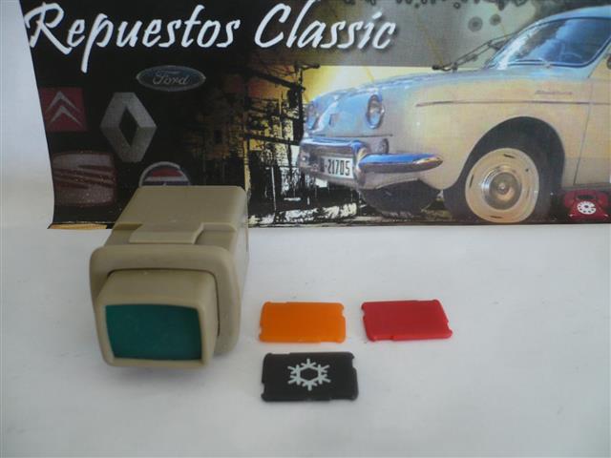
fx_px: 618
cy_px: 229
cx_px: 306
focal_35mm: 35
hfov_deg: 52.6
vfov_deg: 40.7
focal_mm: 5.8
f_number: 2.8
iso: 125
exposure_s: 1/30
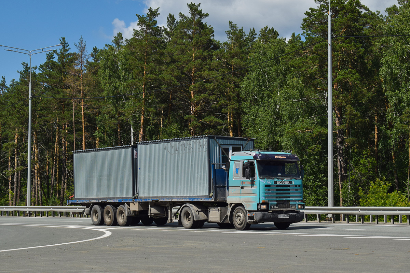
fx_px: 940
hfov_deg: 24.6
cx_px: 205
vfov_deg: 16.6
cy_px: 136
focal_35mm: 82
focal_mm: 55
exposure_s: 1/1250
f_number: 7.1
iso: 200
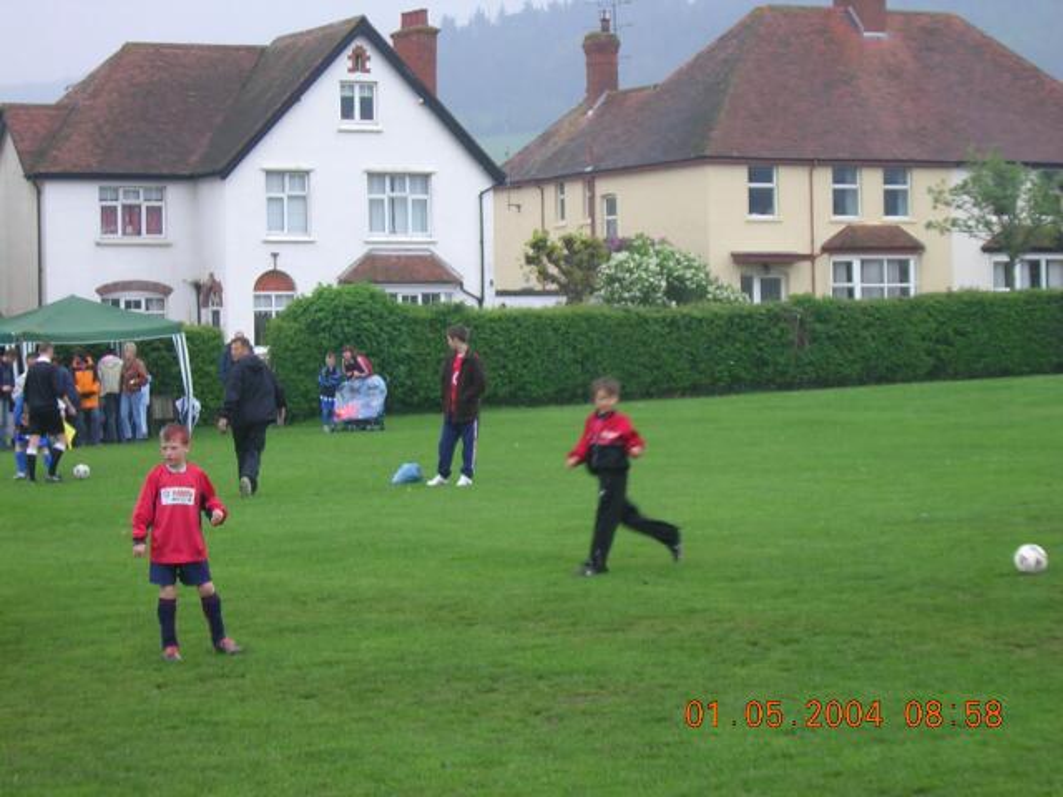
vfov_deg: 13.7
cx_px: 532
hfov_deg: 18.2
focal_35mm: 108
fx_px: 3317
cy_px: 398
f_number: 4.7
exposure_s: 1/66.4
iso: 100
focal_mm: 14.1
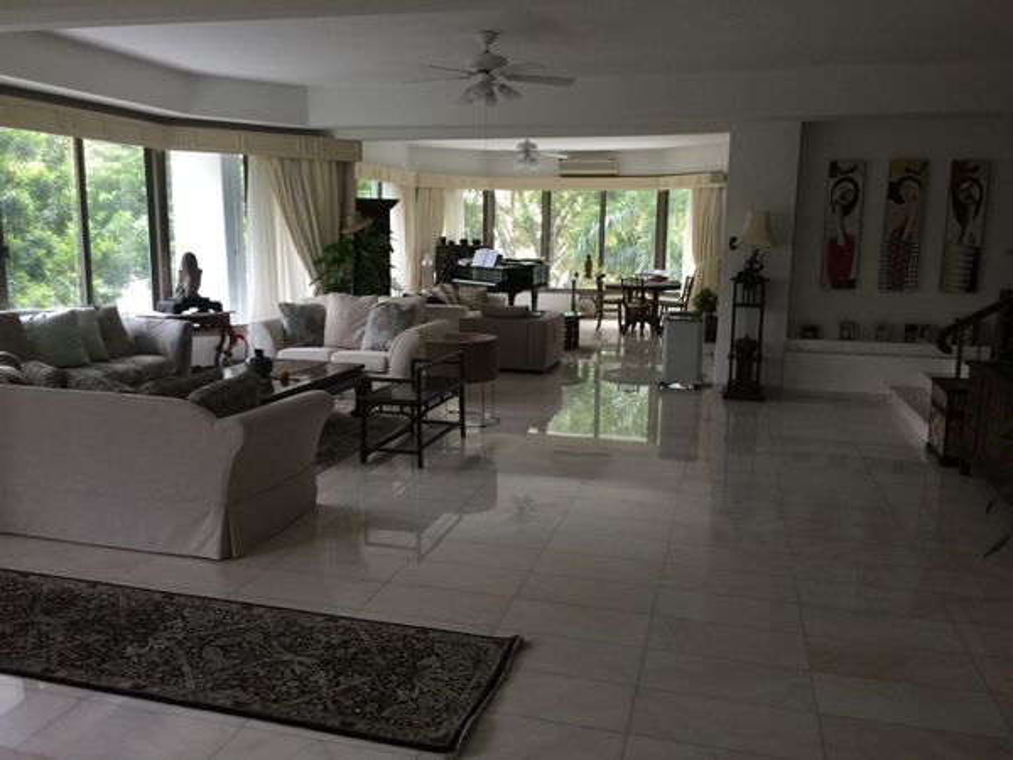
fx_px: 849
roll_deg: -2.7
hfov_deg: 61.7
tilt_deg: -10.4
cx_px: 506
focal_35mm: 29
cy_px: 380
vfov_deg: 48.2
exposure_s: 1/17
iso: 64
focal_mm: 4.15
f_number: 2.2
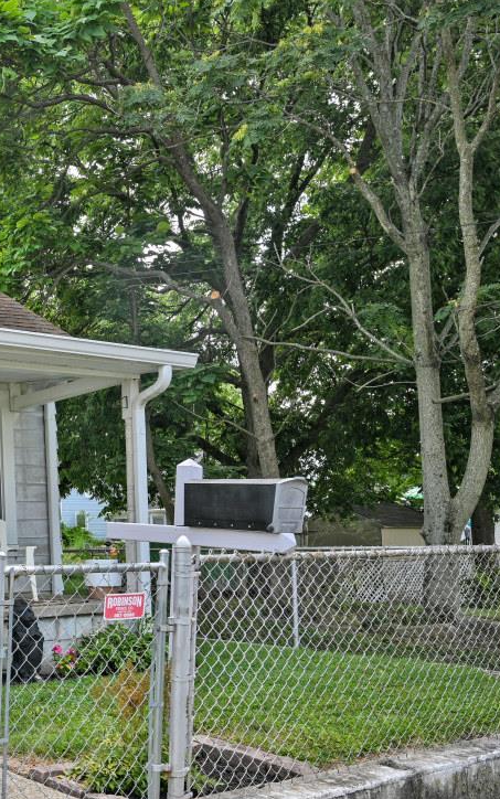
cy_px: 497
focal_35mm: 38
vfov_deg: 51.0
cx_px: -143
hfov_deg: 28.0
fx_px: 828
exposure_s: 1/250
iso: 100
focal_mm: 18
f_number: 6.3
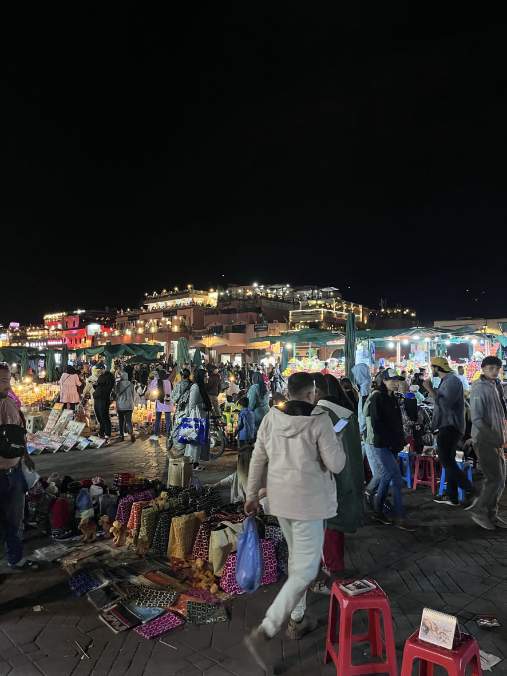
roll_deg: +0.6
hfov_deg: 53.1
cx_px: 254
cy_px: 338
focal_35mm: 26
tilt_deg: +2.1
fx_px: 508
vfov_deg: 67.3
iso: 250
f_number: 1.6
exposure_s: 1/50
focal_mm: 5.1
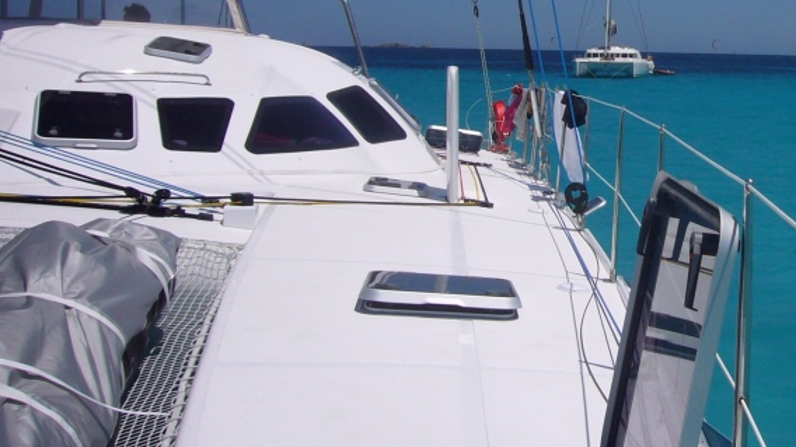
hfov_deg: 36.2
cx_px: 667
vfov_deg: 21.7
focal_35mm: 55
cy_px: 146
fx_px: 1160
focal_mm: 4.6
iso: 80
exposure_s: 1/1000
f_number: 5.6
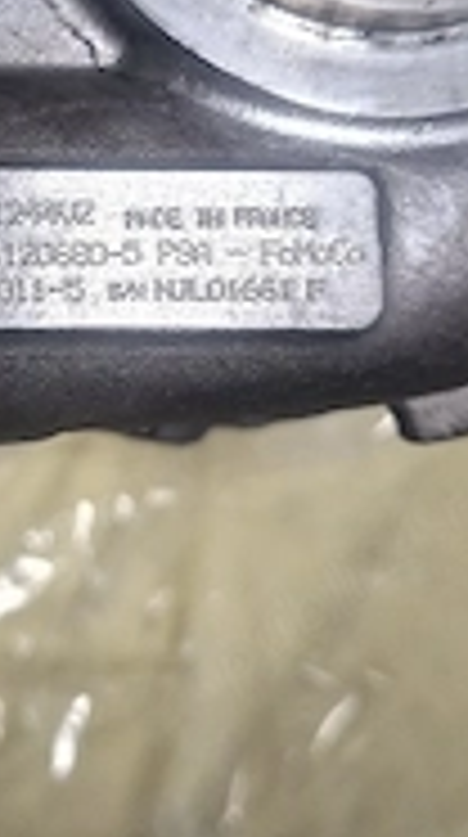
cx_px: 99
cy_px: 279
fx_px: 1197
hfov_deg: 21.9
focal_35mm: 54
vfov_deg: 38.1
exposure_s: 1/33
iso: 250
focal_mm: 5.54
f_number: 1.8
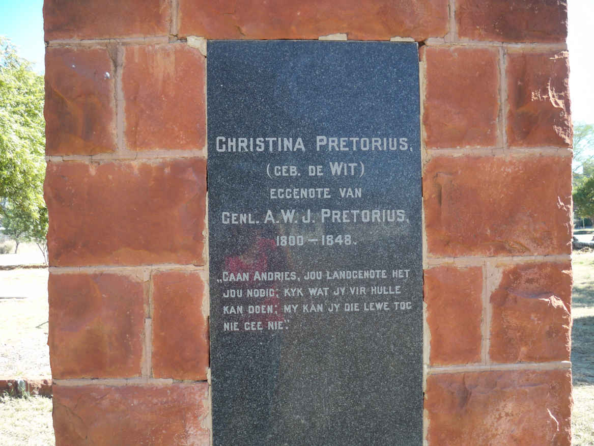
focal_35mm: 35
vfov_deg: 40.7
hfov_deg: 52.6
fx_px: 601
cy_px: 223
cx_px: 297
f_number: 3.1
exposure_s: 1/100
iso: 64
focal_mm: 6.3
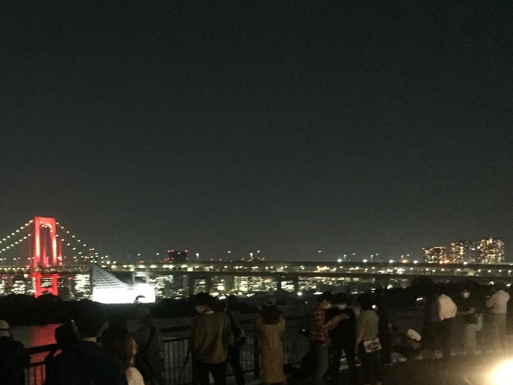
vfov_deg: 29.7
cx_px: 162
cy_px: 295
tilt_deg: -0.1
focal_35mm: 48
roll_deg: +0.1
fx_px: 711
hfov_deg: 39.1
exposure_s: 1/15
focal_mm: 4.15
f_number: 2.2
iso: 2000
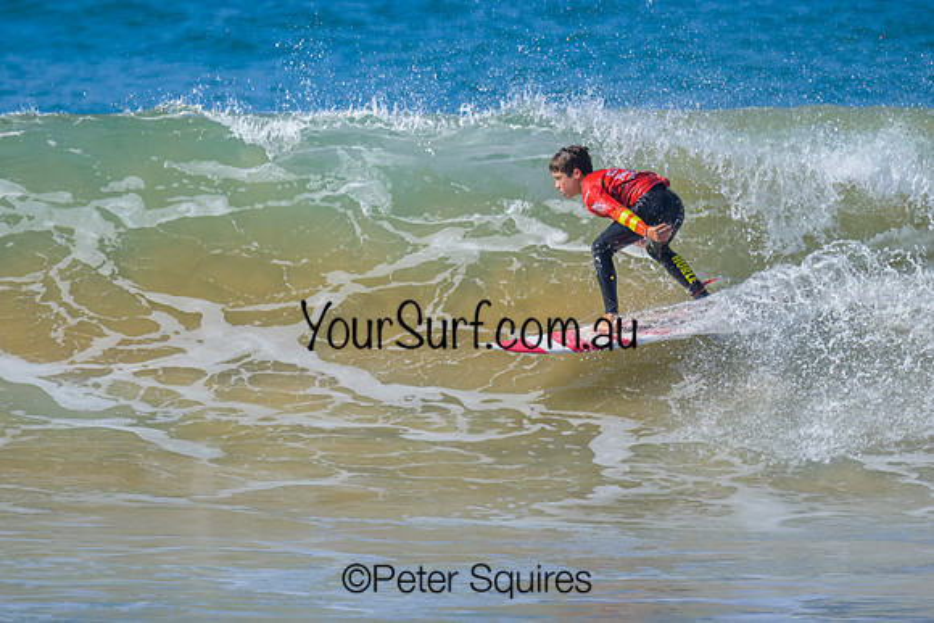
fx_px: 28503
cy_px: 236
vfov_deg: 1.3
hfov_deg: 1.9
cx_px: 485
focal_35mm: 1098
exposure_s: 1/2000
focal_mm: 800
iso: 320
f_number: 6.3
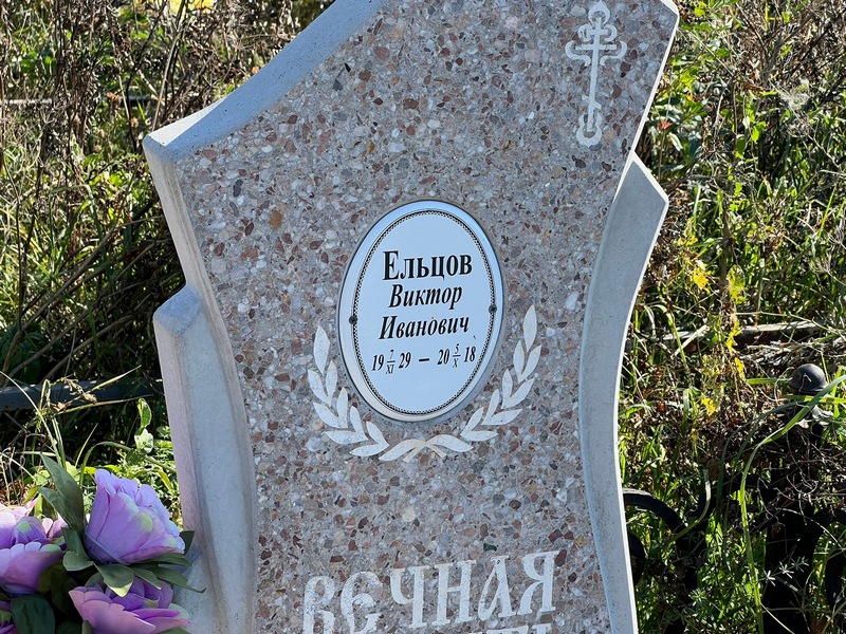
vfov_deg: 19.1
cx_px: 423
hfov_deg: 25.3
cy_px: 317
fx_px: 1882
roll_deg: -0.5
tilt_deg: -16.5
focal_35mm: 77
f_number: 2.8
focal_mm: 9
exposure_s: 1/261
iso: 32
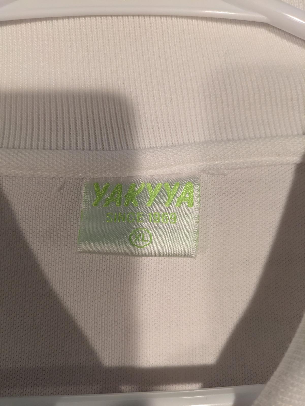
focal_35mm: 25
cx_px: 152
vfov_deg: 69.4
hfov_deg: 54.9
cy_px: 203
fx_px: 294
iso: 490
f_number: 1.89
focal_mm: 5.43
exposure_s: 1/120
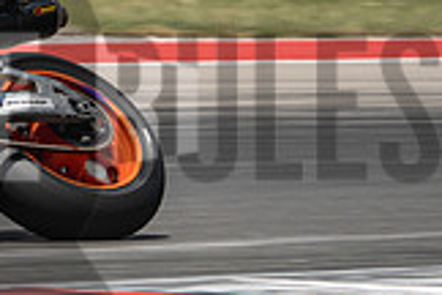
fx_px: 13210
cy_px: 111
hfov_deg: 1.9
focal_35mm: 1076
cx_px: -136
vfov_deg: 1.3
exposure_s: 1/400
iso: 160
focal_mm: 200
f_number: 7.1
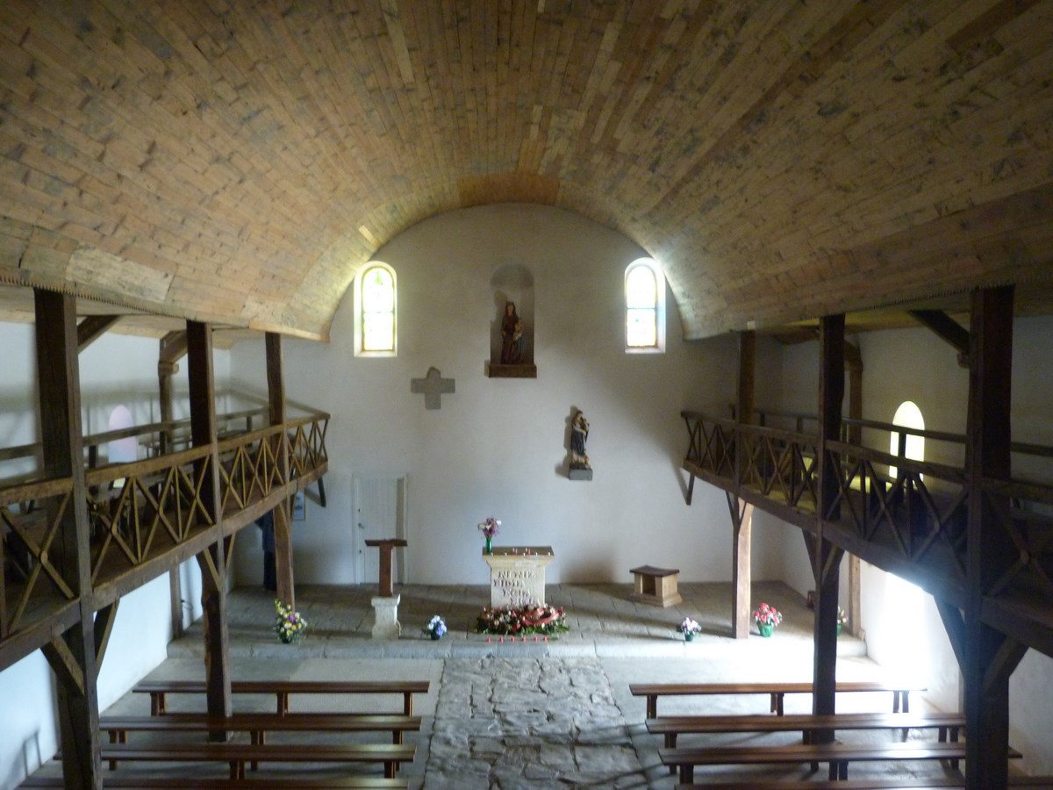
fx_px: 913
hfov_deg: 60.0
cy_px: 395
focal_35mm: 30
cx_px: 526
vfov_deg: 46.8
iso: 400
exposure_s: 1/13
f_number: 3
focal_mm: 5.4
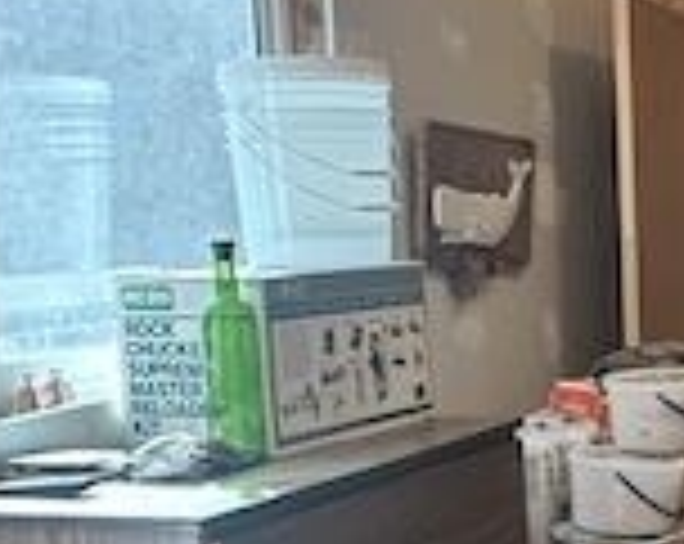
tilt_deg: -8.4
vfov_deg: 21.0
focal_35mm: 72
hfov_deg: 24.2
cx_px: 801
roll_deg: +0.6
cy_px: 423
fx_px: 1455
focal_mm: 2.22
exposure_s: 1/120
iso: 200
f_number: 2.2
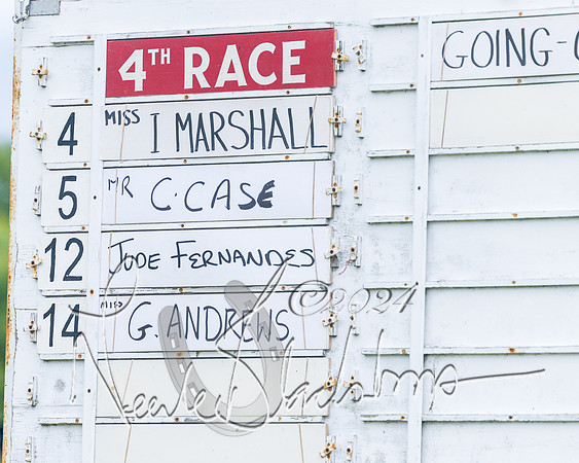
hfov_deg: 6.0
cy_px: 232
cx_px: 241
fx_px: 5520
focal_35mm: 322
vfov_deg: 4.8
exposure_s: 1/5000
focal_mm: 190
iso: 400
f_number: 4
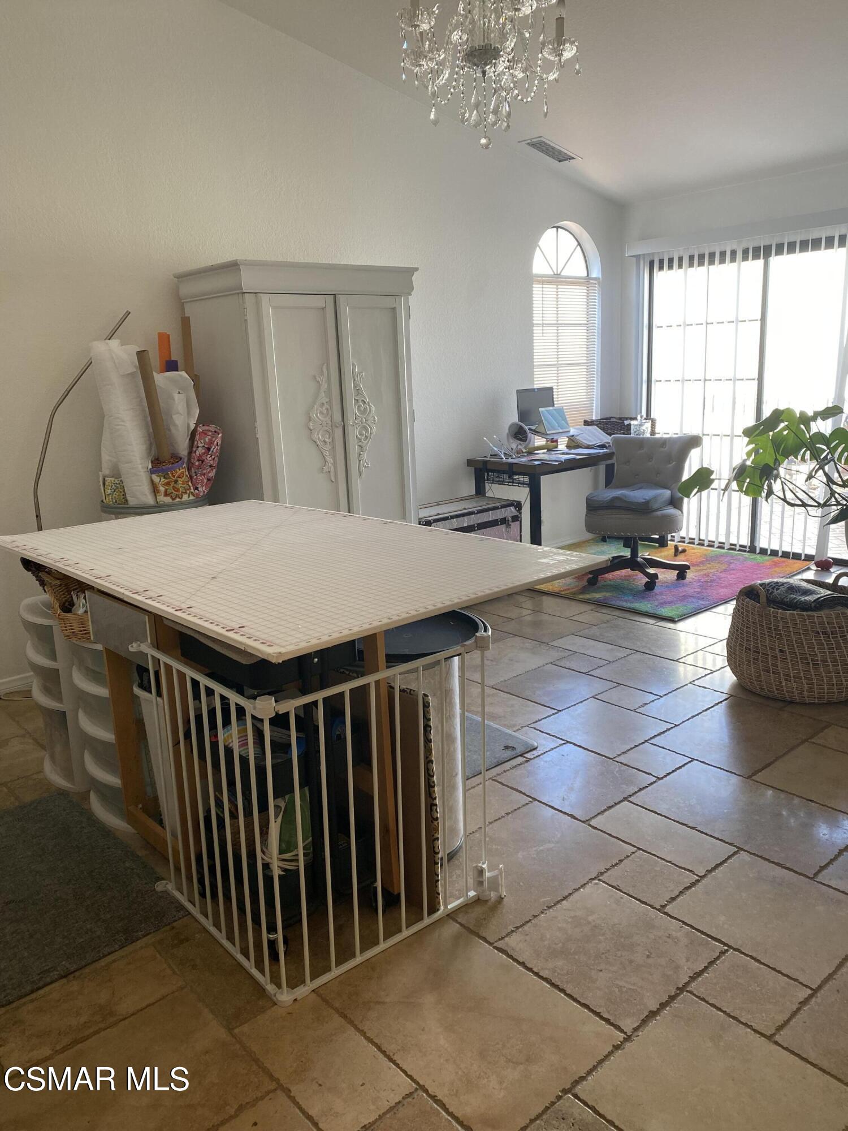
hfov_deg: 53.1
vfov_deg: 67.3
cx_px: 424
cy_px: 566
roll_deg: +2.9
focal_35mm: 26
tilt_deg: -12.7
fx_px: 849
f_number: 1.8
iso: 80
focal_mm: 4.25
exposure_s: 1/120
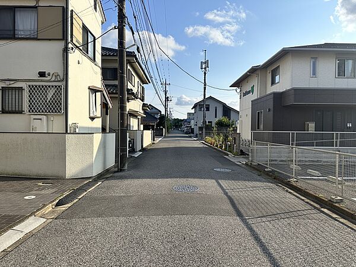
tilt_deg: -1.4
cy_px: 134
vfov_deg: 56.8
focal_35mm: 24
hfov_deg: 71.6
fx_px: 247
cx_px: 178
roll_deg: -0.3
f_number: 1.78
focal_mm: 6.86
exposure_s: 1/4762
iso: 80
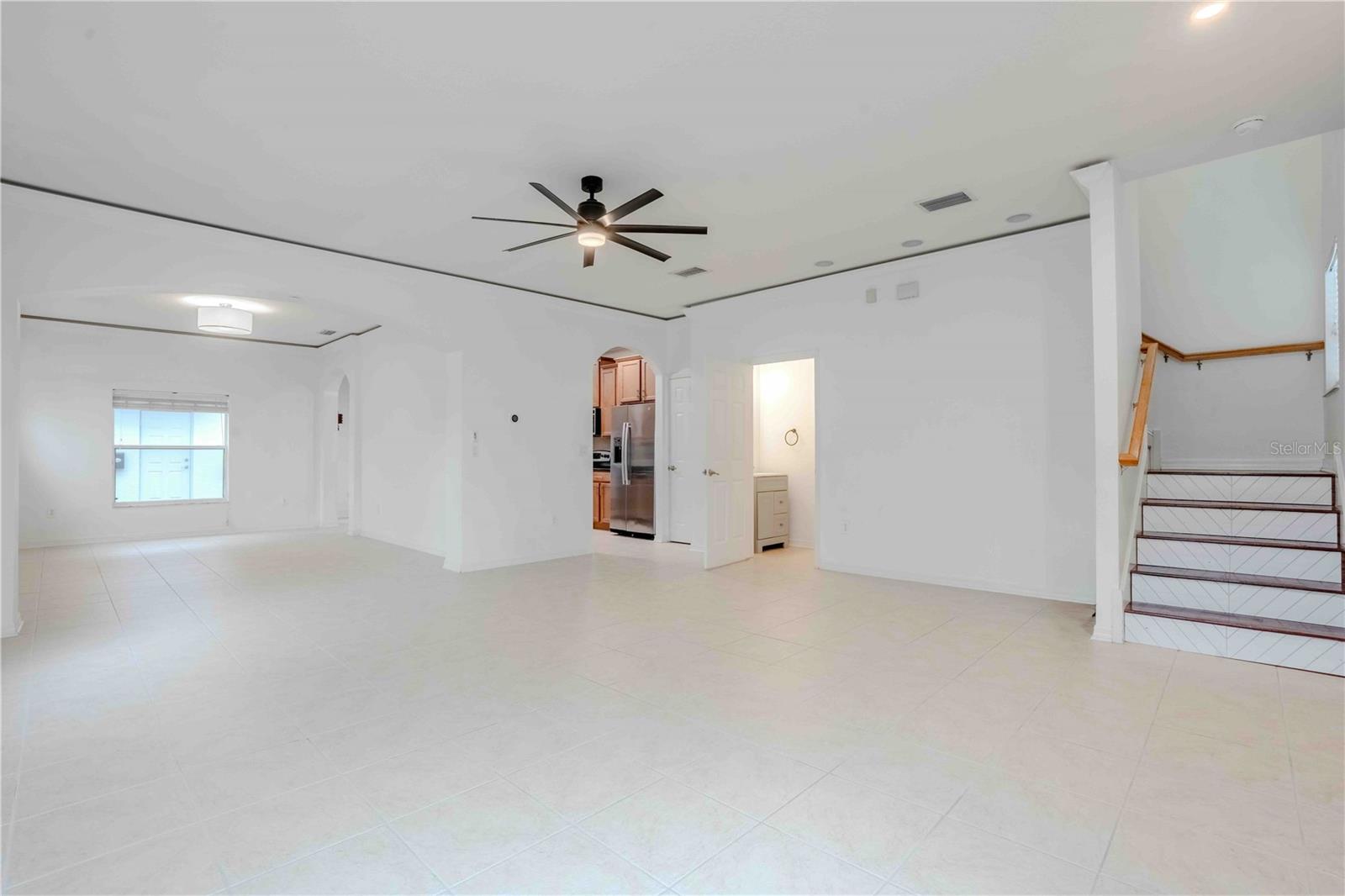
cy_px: 448
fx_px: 598
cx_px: 672
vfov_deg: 73.7
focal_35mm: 16
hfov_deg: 96.7
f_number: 10
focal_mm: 16
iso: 800
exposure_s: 1/500
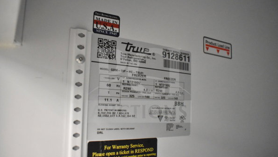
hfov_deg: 66.1
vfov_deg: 40.2
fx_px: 214
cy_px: 86
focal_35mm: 29
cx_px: 139
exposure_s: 1/30
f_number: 3.5
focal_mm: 18
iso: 8000
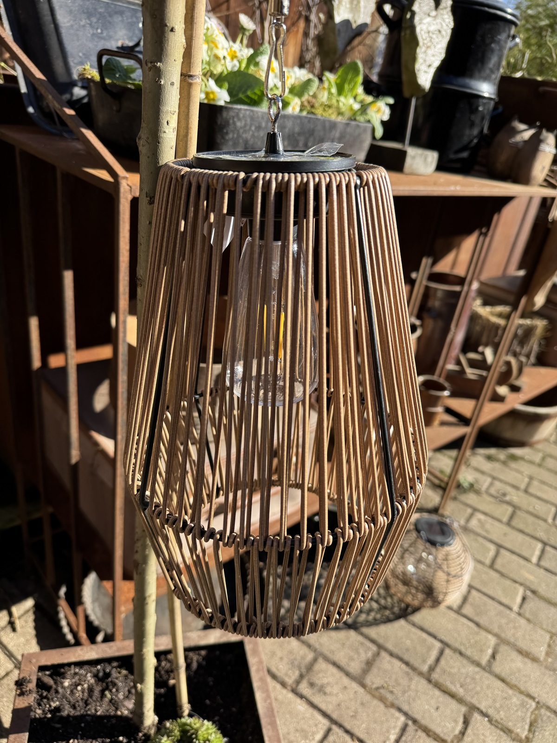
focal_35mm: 24
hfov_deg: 56.8
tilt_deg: -27.6
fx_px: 515
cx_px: 278
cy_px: 372
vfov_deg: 71.6
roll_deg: -8.7
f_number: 1.78
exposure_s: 1/1339
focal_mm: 6.76
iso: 80
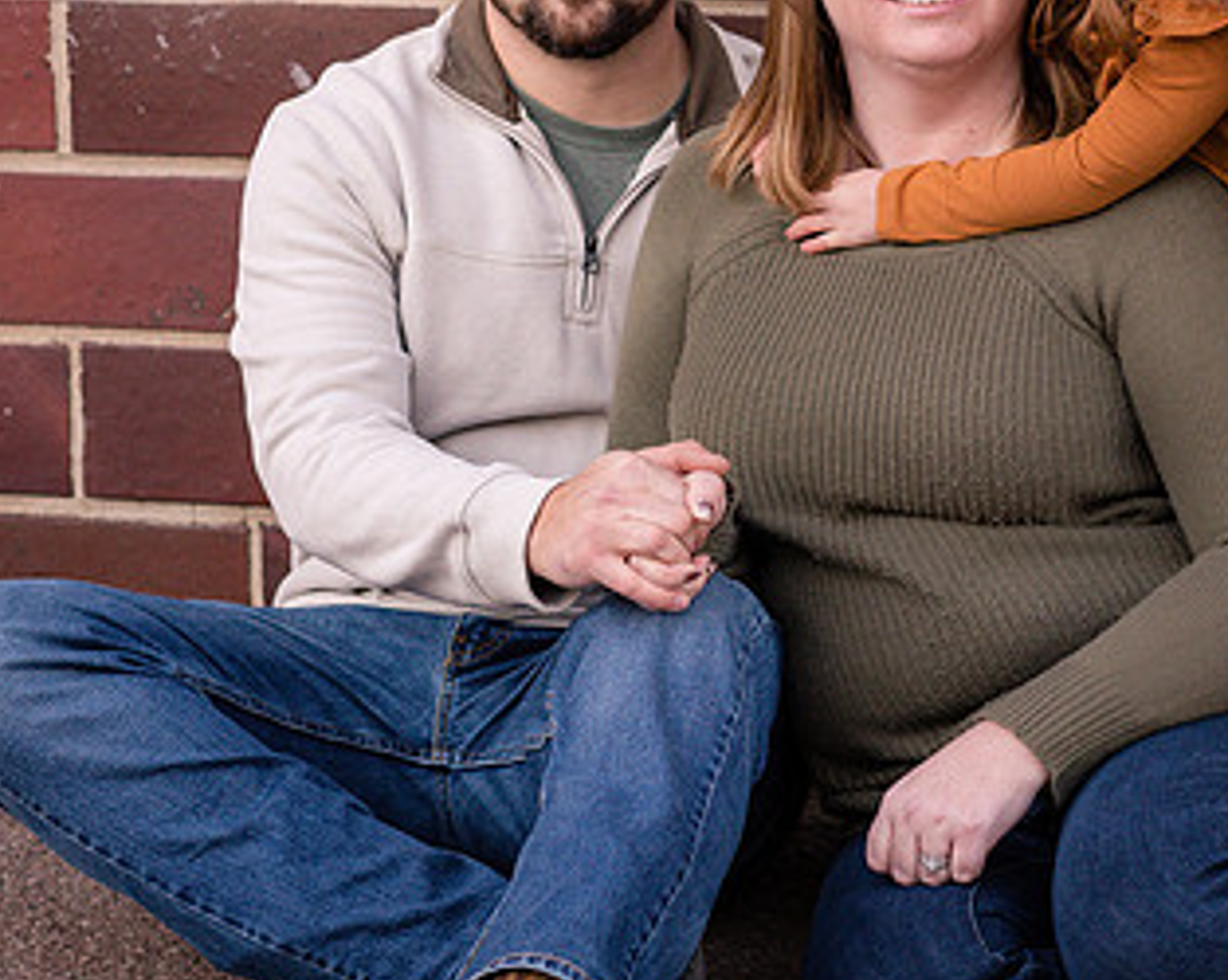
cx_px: 777
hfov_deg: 11.2
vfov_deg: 8.9
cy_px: 239
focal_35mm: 173
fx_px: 6284
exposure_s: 1/320
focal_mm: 85
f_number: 3.5
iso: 1250
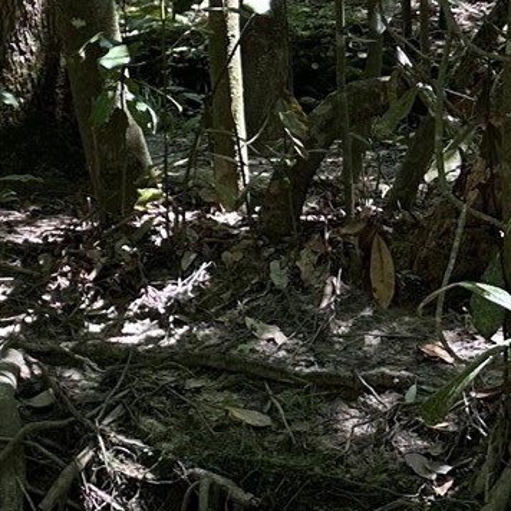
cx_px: -528
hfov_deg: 12.5
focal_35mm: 122
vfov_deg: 14.1
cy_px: 13
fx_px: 2038
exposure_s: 1/220
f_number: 1.78
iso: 64
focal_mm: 6.86
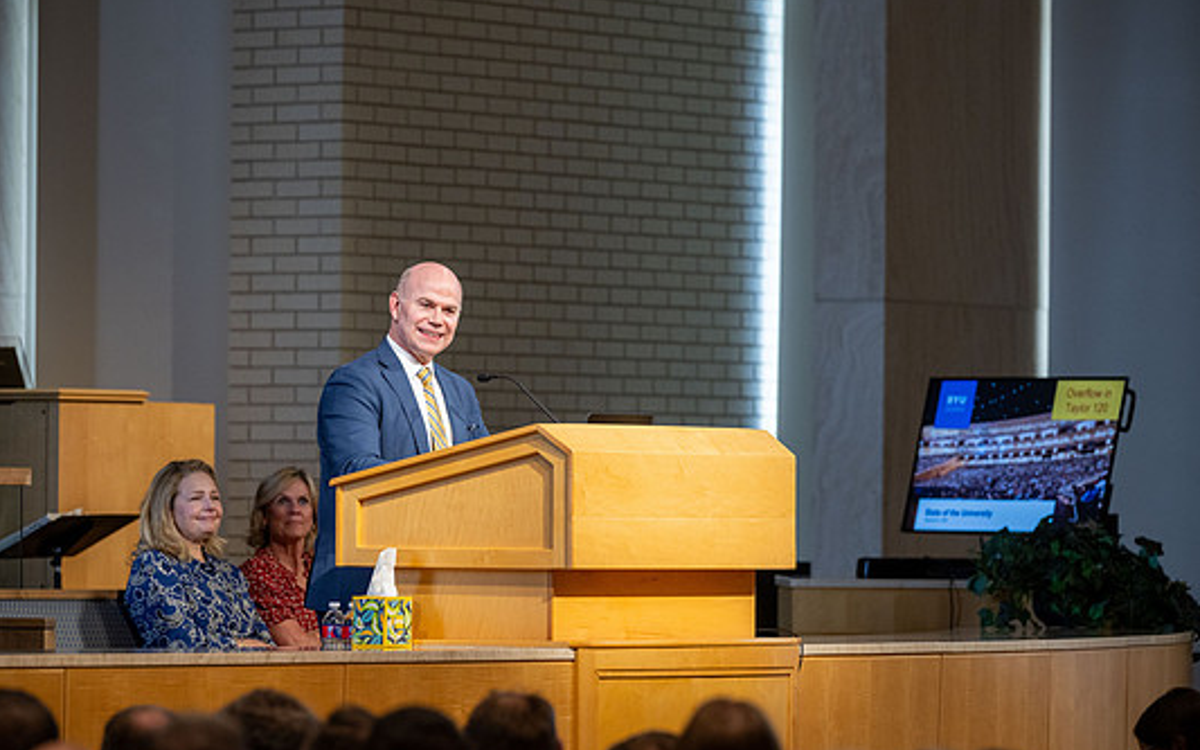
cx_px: 556
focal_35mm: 222
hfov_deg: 9.4
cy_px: 386
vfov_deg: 5.9
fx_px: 7259
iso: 1250
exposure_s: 1/200
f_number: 4
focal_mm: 200
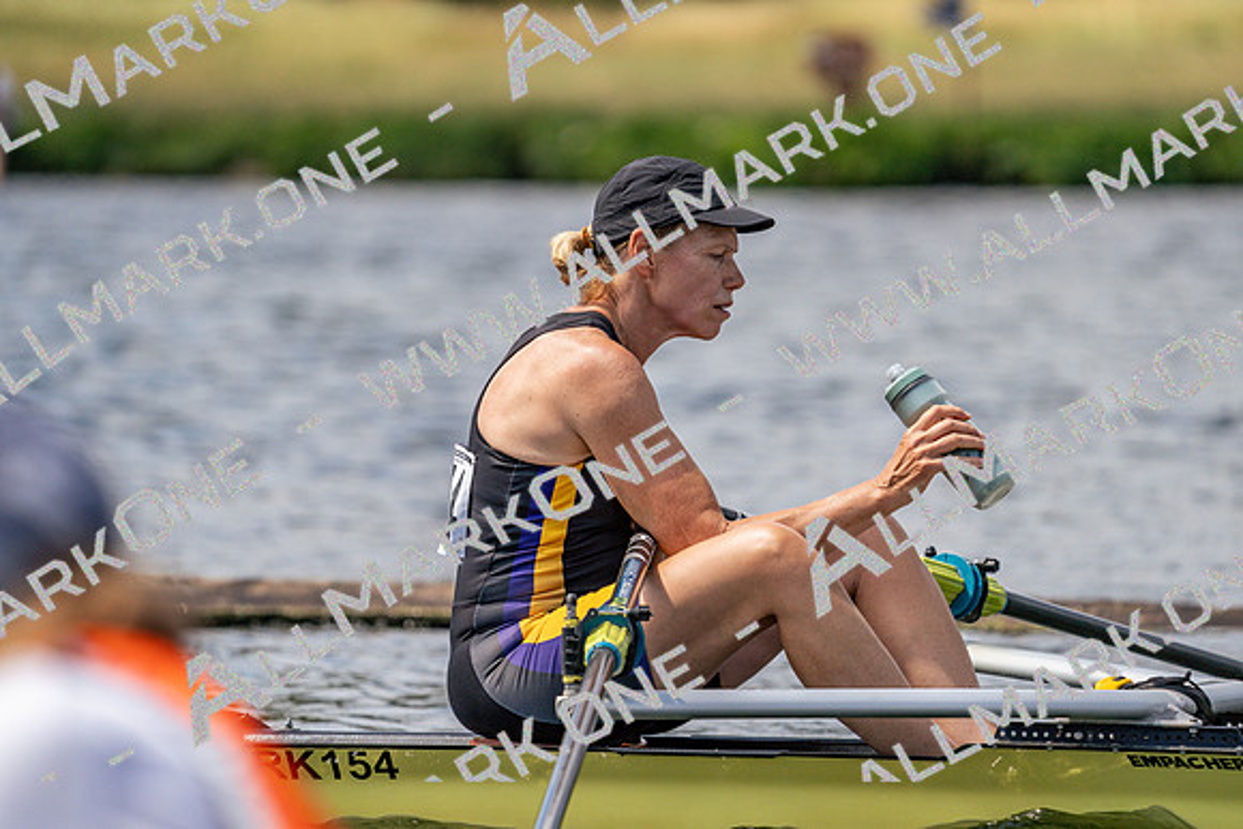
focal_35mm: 419
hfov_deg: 4.9
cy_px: 414
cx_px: 622
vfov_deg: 3.3
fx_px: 14470
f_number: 6.3
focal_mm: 419
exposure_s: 1/2000
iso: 320
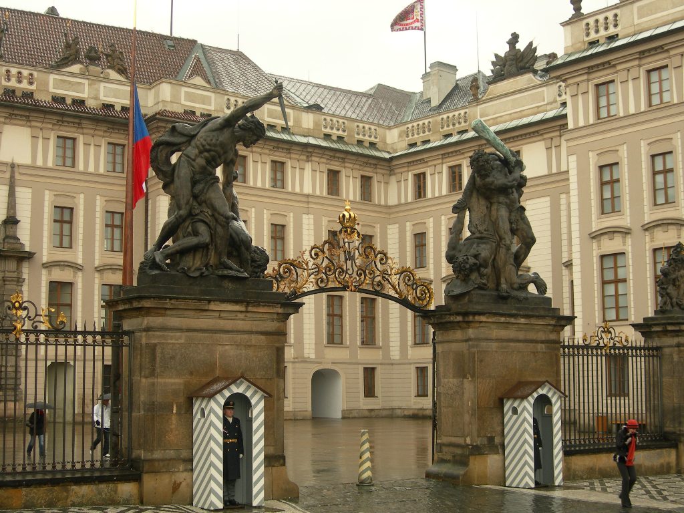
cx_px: 342
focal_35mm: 51
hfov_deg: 37.5
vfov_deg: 28.6
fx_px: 1008
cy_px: 256
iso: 50
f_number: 3.2
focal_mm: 10.6
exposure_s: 1/51.4
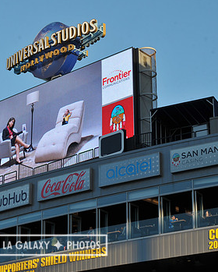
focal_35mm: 109
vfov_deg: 17.6
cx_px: 52
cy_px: 128
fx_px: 878
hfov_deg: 14.1
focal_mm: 70
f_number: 8
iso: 200
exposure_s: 1/250
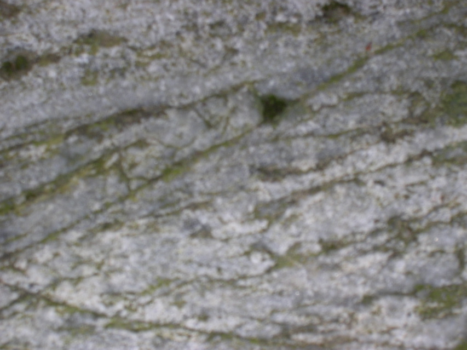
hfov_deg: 17.3
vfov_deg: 13.0
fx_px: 1537
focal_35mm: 114
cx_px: 234
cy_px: 175
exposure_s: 1/30
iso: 100
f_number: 13.4
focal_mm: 24
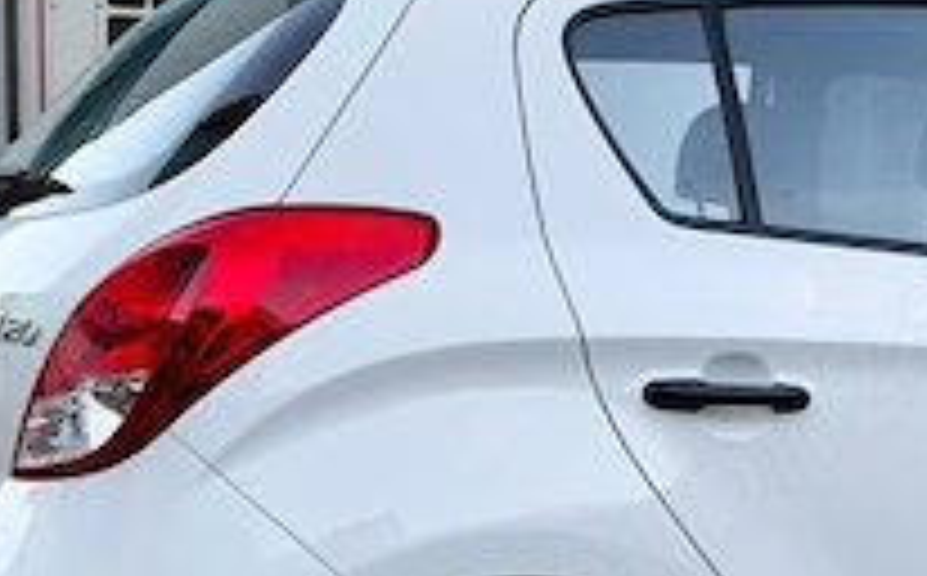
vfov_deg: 13.1
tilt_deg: -4.6
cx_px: 1004
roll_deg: -1.2
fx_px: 2497
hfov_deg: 20.1
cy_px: 441
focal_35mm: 99
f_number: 1.8
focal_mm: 6.93
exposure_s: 1/121
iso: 100
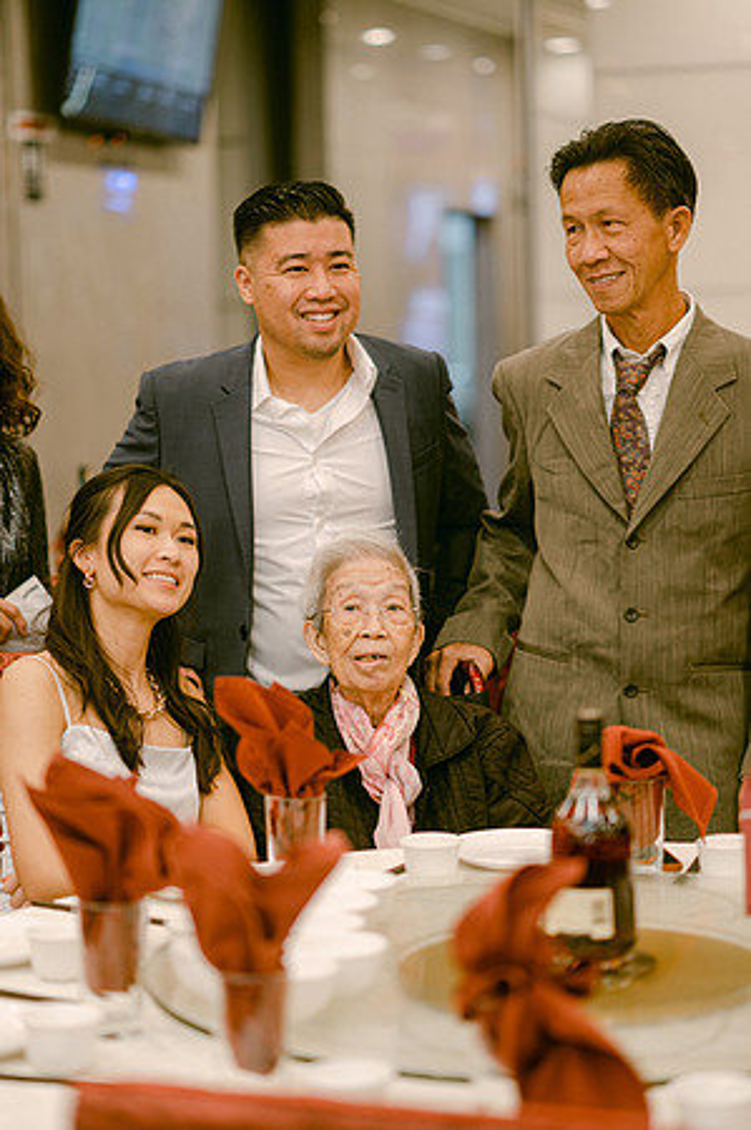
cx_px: 376
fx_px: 2666
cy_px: 565
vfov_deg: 23.9
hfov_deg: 16.0
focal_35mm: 85
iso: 400
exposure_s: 1/125
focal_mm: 85
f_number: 2
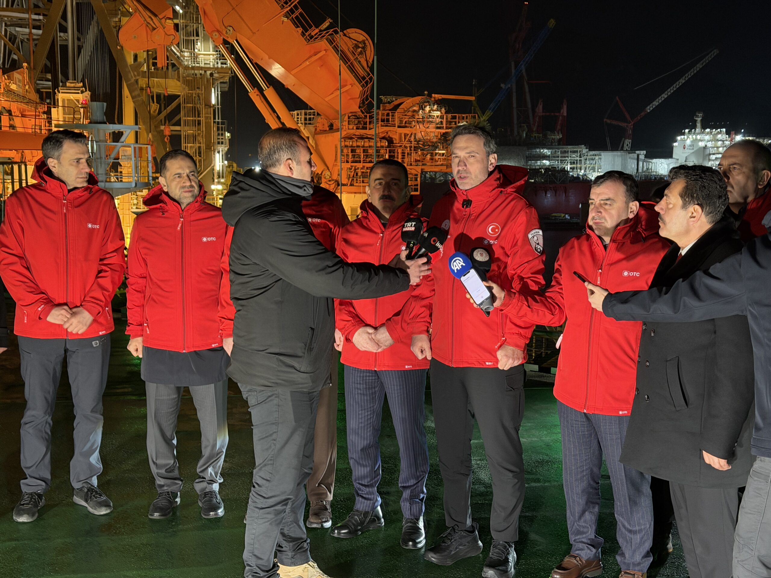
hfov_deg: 39.7
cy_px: 289
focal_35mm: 48
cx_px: 386
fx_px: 1069
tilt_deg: -6.2
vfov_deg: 30.3
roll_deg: +0.5
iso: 400
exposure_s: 1/39
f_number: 1.78
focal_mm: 6.76
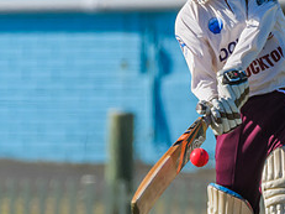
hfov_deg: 0.8
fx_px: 21321
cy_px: 142
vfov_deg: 0.6
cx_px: 243
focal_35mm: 2591
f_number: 6.3
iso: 640
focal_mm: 600
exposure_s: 1/4000
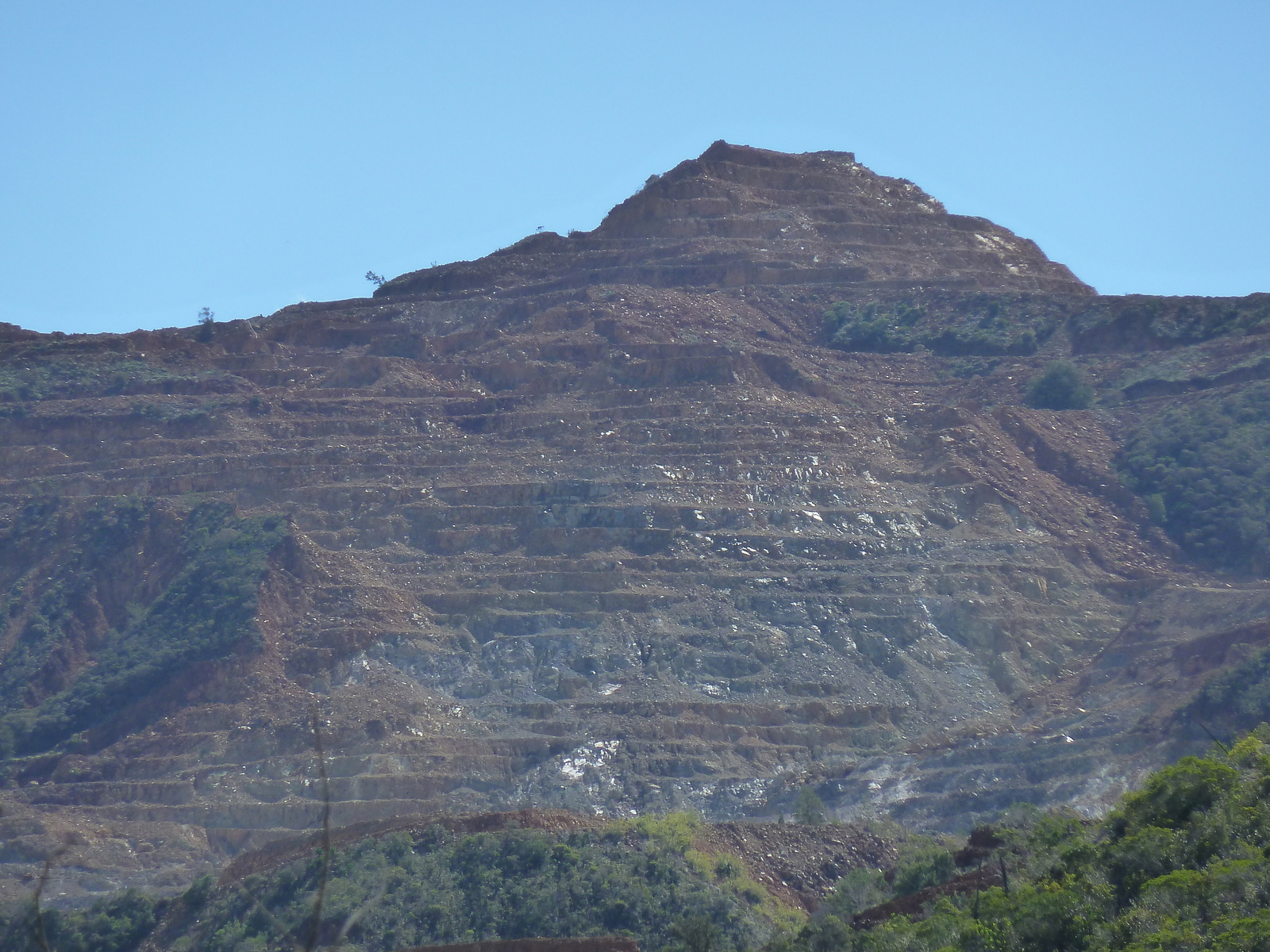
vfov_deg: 4.6
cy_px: 476
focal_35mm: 320
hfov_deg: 6.2
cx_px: 635
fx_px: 11740
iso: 125
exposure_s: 1/400
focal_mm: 49.2
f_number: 4.9
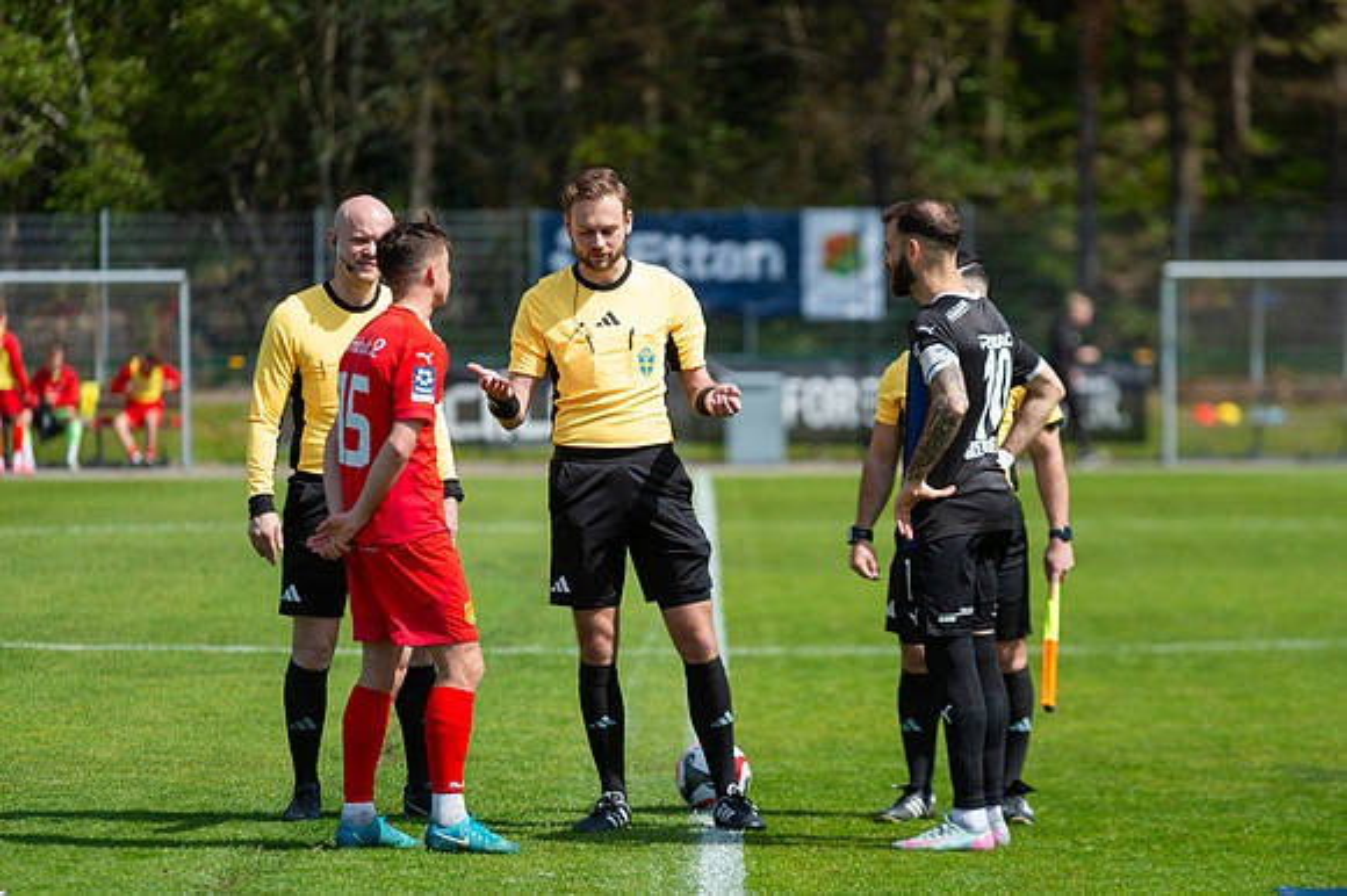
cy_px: 448
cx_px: 674
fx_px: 7479
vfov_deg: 6.9
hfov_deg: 10.3
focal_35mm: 200
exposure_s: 1/1000
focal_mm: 200
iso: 100
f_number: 4
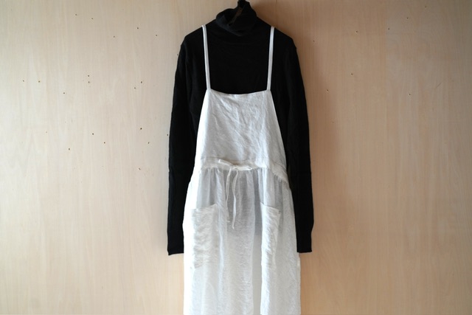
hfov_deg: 39.6
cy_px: 158
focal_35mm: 50
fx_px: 656
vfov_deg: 27.0
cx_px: 236
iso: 1000
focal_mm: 50
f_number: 3.5
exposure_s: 1/200
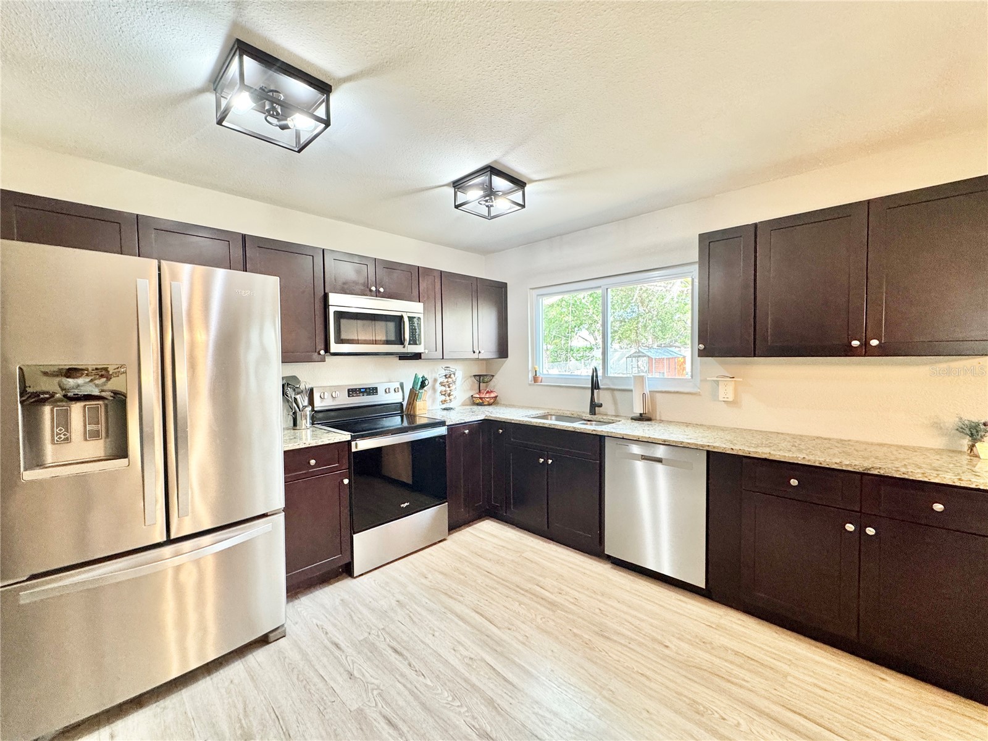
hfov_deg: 102.1
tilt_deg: -1.6
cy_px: 370
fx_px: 400
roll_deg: +0.7
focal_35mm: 14
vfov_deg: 85.7
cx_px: 494
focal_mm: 2.22
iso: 250
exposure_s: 1/120
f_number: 2.2
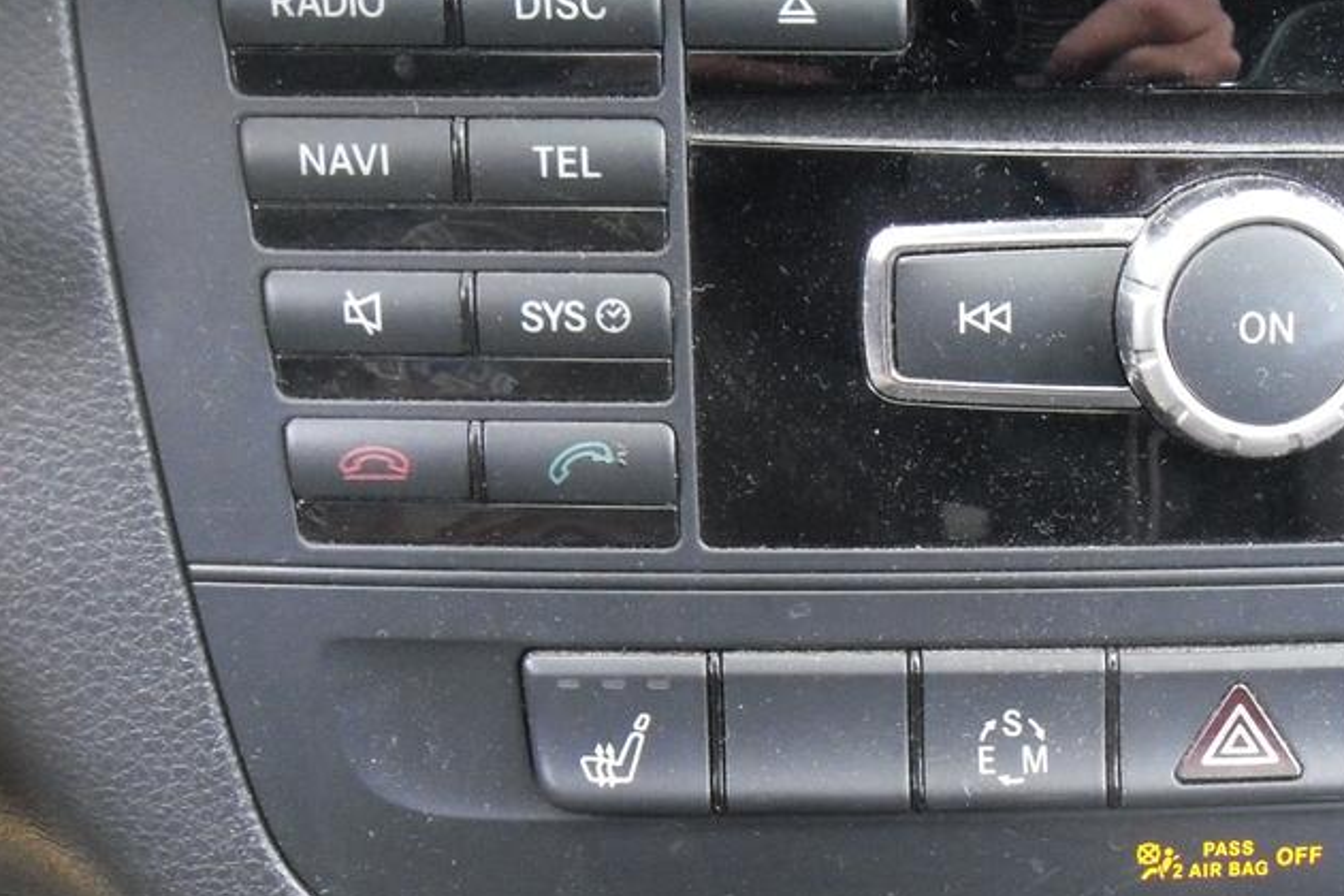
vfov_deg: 18.3
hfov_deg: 26.4
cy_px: 704
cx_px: 1220
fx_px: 2762
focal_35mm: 74
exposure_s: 1/22
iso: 200
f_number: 3.5
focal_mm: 6.3
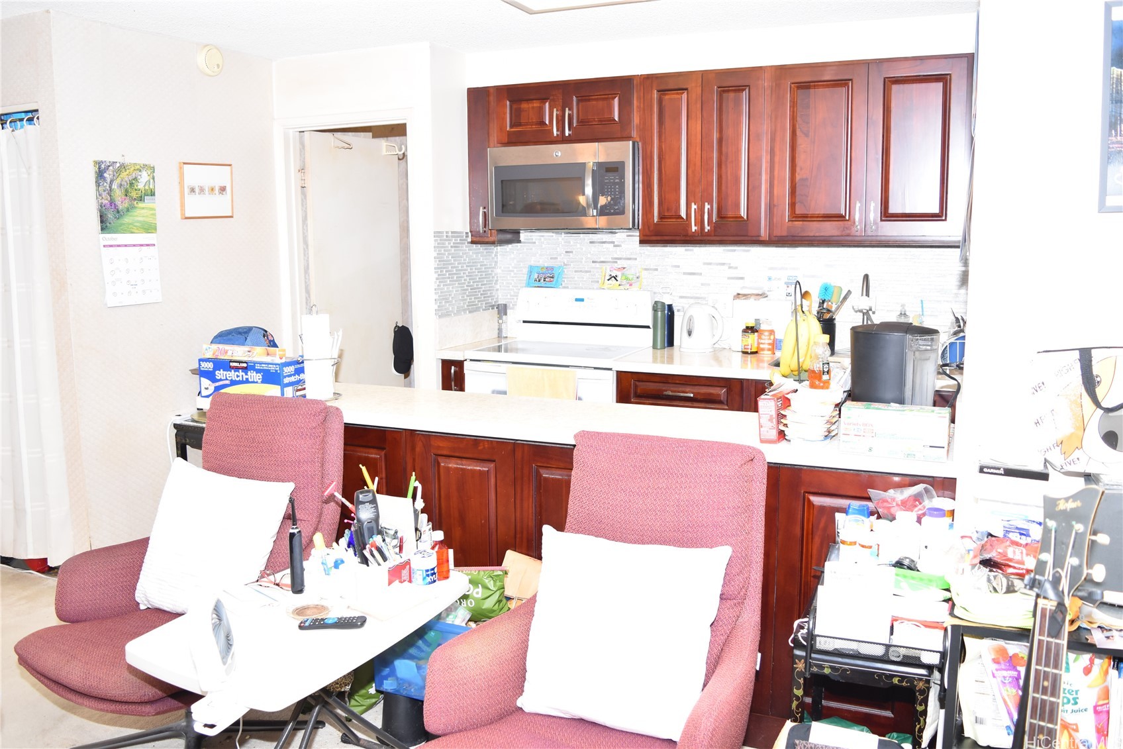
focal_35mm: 30
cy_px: 374
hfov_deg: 61.9
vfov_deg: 43.6
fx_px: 936
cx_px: 562
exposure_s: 1/100
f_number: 5
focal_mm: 20
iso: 800
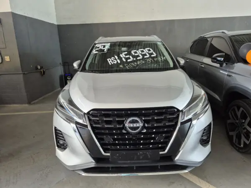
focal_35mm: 23
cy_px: 94
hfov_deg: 73.9
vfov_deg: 58.9
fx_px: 167
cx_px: 126
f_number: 1.8
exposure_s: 1/120
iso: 160
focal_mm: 5.4
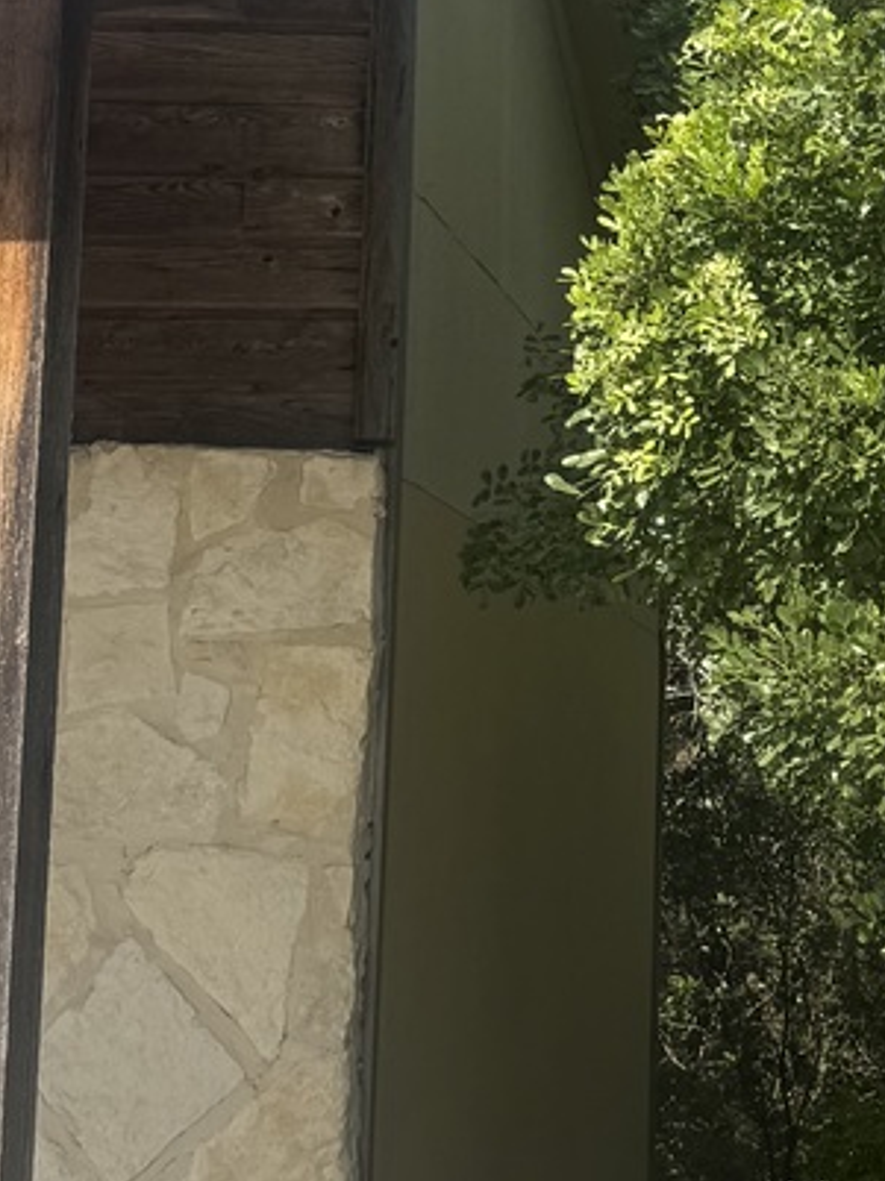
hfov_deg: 15.6
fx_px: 2935
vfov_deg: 22.6
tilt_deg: +9.7
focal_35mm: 86
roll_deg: +2.2
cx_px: 1373
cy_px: 291
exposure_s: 1/3096
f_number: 1.78
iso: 80
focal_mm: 6.76
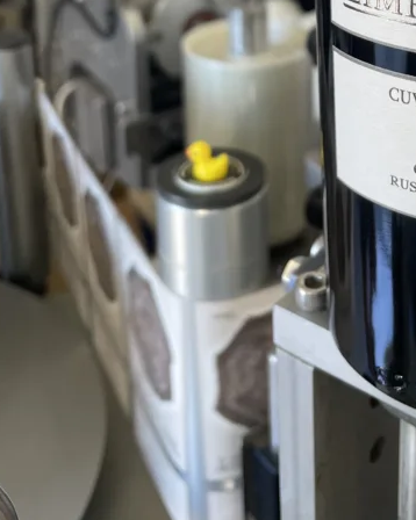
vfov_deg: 29.7
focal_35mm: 58
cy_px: -32
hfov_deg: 26.0
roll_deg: -0.6
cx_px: 285
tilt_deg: -16.4
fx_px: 893
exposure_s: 1/120
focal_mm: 4.2
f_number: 1.6
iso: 125
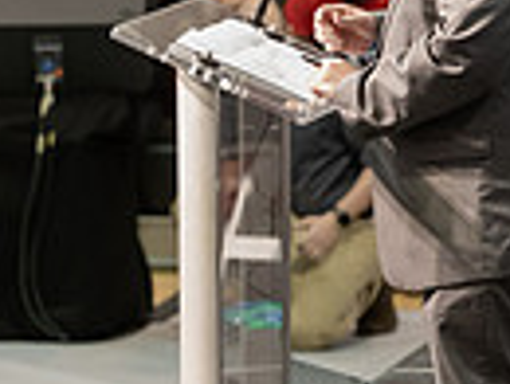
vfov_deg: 3.0
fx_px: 7336
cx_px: 228
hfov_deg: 4.0
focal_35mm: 497
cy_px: 41
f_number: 3.5
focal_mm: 116
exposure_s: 1/200
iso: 4000
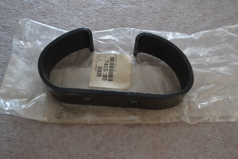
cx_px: 119
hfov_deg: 49.6
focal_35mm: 39
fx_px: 258
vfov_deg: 34.2
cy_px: 80
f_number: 4.2
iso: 3200
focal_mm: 26
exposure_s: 1/30
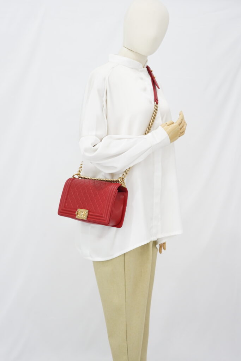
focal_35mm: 50
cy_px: 180
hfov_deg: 27.0
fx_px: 502
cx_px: 120
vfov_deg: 39.6
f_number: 6.3
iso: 640
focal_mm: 50
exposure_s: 1/8
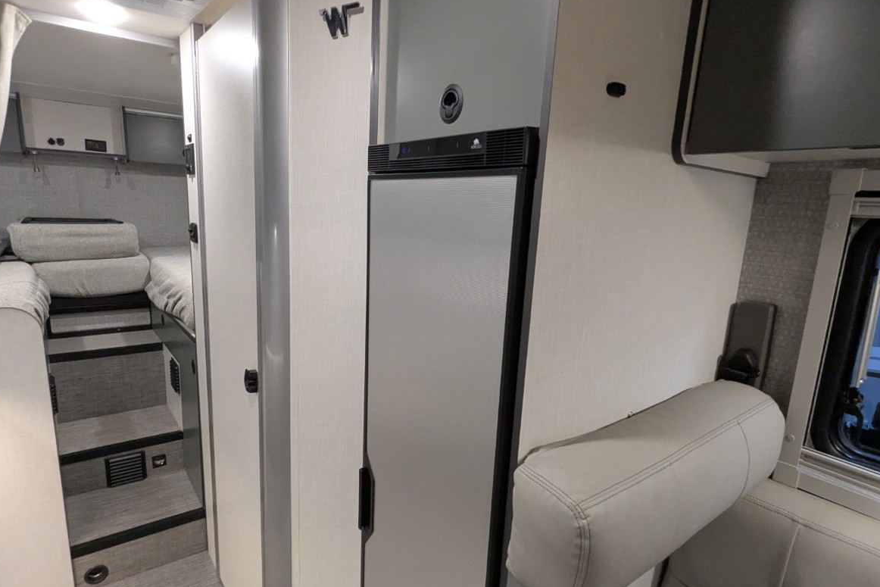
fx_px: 489
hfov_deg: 84.0
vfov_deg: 61.9
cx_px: 433
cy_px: 315
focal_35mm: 20
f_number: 2.2
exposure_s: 1/72.7
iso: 426
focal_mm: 2.35
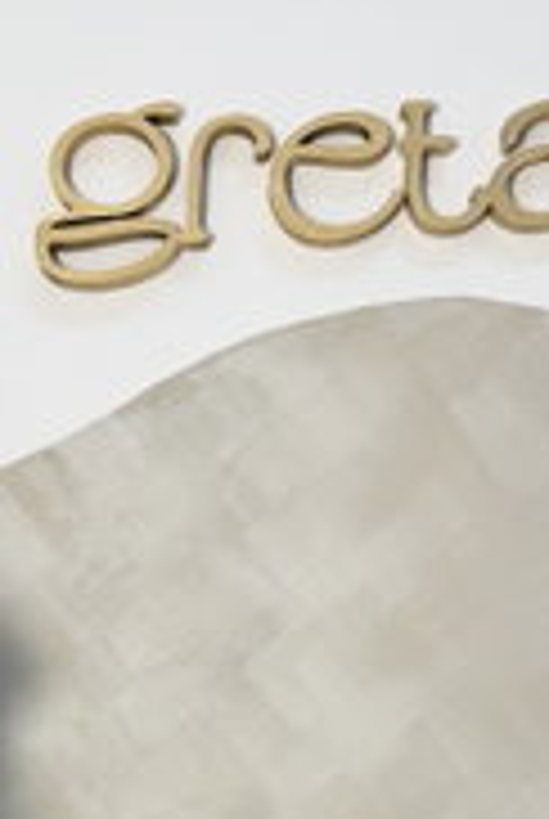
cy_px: 965
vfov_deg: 25.1
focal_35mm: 73
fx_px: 1663
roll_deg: -0.7
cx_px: -36
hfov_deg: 18.1
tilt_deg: -7.6
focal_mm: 6.76
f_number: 1.78
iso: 50
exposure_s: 1/100
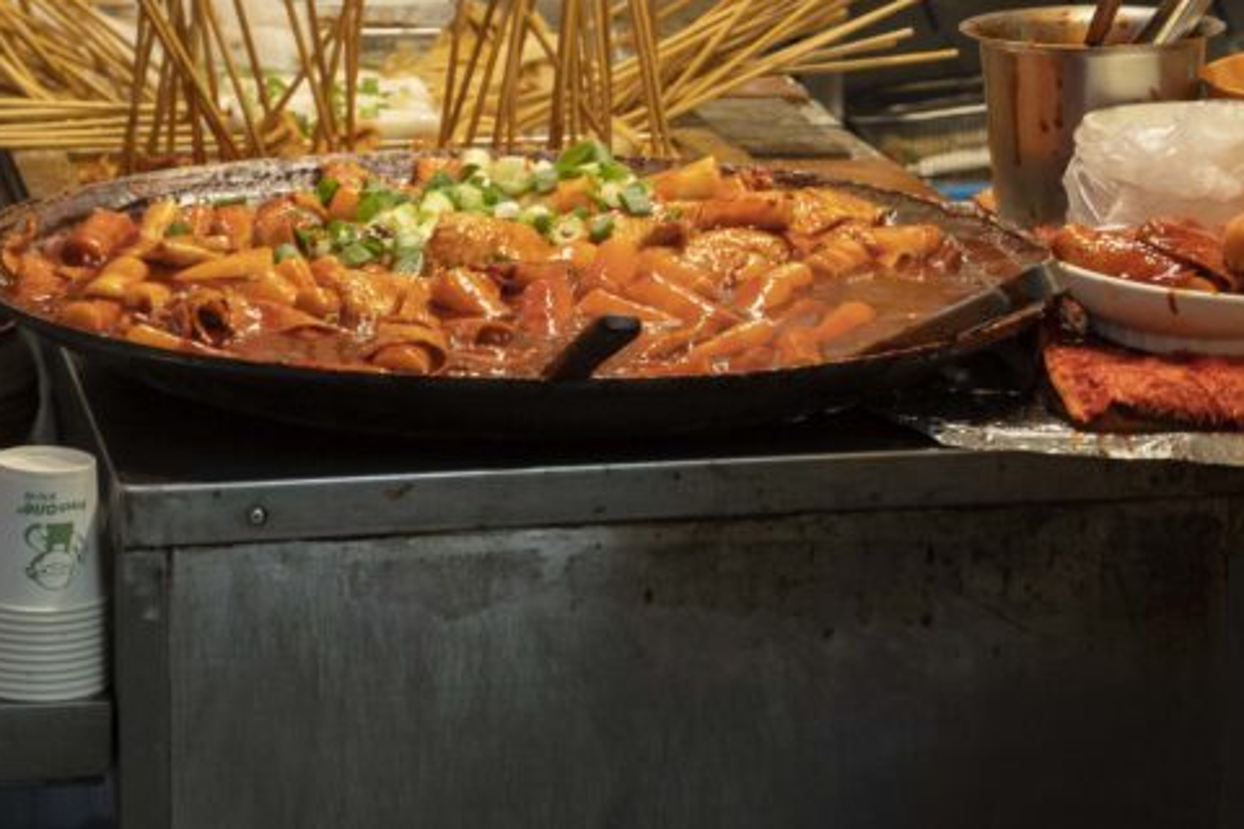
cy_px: -53
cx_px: 648
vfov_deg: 10.6
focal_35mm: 128
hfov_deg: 16.0
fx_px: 4423
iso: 1250
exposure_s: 1/160
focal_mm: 60
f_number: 5.6
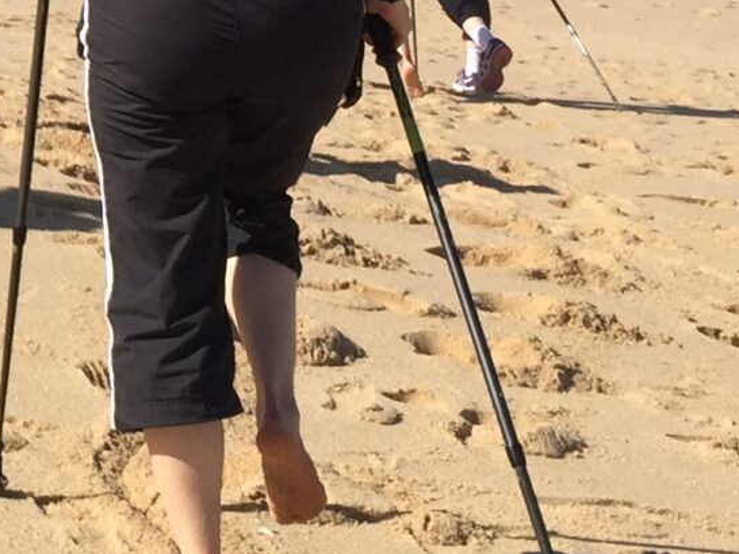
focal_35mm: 136
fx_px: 2902
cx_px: -448
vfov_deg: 10.6
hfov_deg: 13.5
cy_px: -175
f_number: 2.2
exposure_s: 1/2475
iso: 32
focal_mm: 4.15
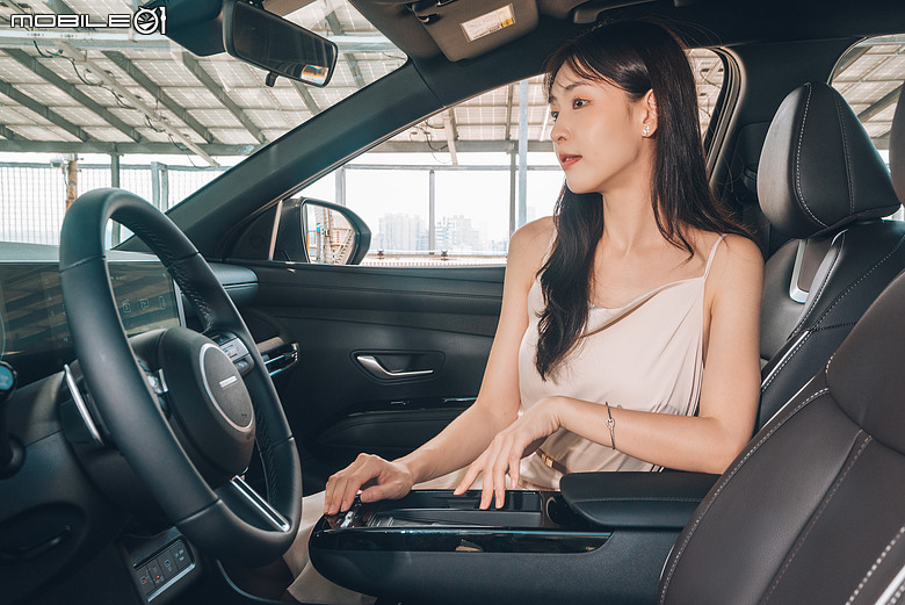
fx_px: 1056
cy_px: 302
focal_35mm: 42
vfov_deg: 31.9
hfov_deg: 46.4
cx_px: 452
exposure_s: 1/60
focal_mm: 42
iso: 1600
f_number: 5.6
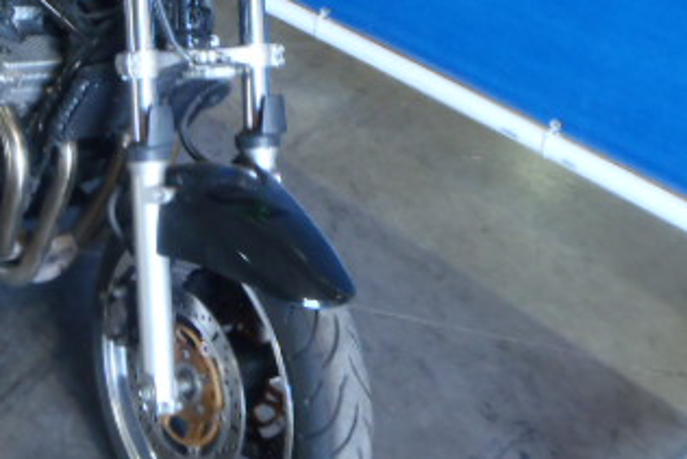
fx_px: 1126
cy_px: 89
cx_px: 113
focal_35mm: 59
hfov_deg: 32.7
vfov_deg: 22.7
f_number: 3.5
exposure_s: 1/20
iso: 200
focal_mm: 5
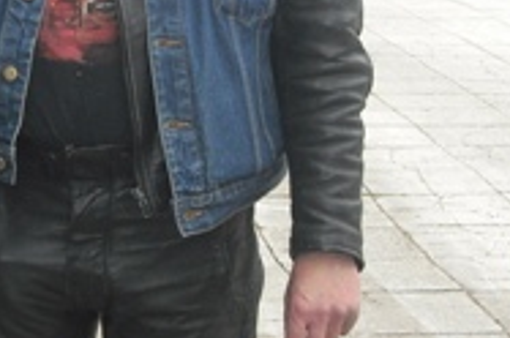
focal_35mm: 149
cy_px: -79
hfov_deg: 13.7
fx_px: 2107
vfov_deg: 9.1
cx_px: 55
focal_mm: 6.2
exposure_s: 1/500
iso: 100
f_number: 2.8
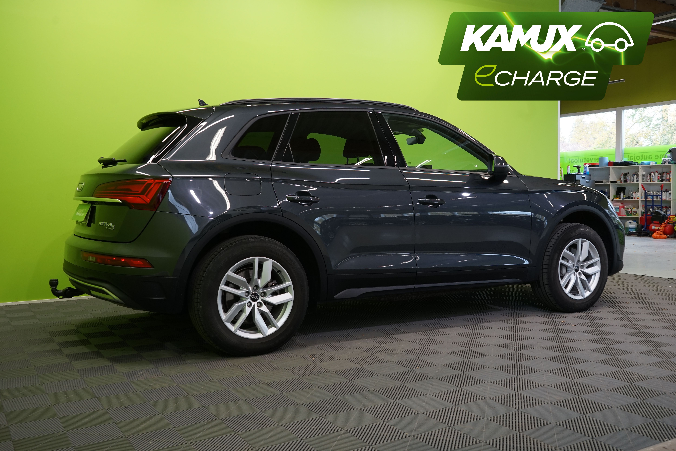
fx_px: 638
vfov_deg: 38.9
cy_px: 219
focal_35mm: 34
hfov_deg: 55.8
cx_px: 337
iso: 640
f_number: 6.3
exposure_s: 1/30
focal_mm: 33
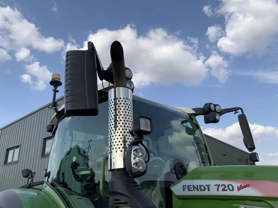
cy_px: 104
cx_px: 139
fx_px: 233
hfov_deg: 61.7
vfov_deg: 48.2
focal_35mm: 29
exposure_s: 1/1451
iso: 16
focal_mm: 3
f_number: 1.8
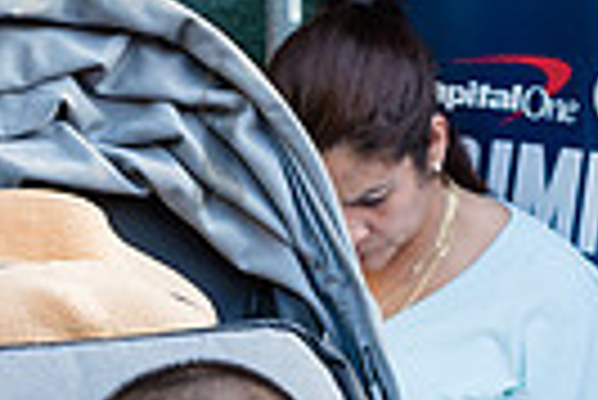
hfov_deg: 7.8
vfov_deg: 5.2
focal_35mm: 263
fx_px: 4373
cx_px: 328
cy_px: 599
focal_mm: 42
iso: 500
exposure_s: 1/80
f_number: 5
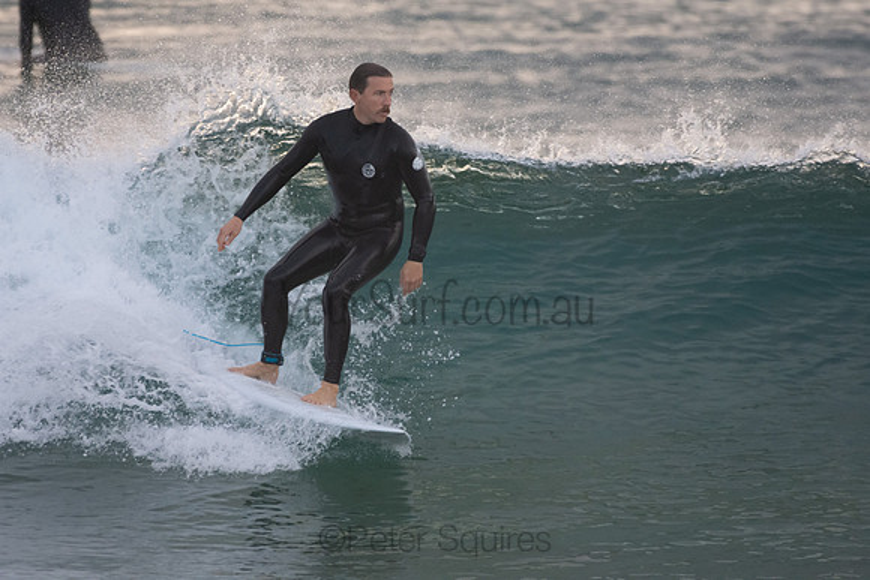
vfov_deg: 1.8
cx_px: 435
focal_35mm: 750
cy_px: 290
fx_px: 18128
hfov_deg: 2.7
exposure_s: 1/800
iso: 2000
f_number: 5.6
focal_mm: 500
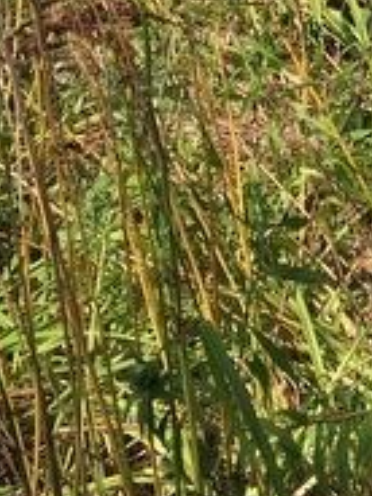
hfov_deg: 11.5
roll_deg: -1.2
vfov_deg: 13.6
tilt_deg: -11.4
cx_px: 477
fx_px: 1805
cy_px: -464
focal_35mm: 126
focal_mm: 4.15
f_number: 2.2
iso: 25
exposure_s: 1/1241
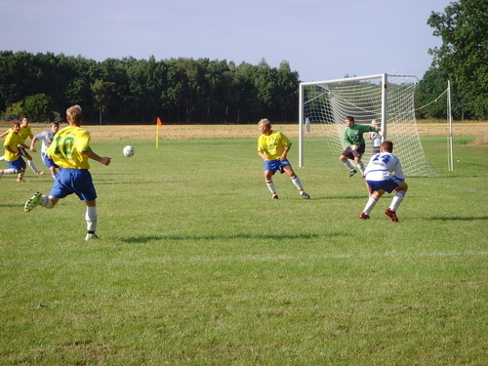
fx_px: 1339
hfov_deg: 20.7
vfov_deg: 15.6
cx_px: 244
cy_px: 183
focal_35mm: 95
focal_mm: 16
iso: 80
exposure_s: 1/350
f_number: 4.4
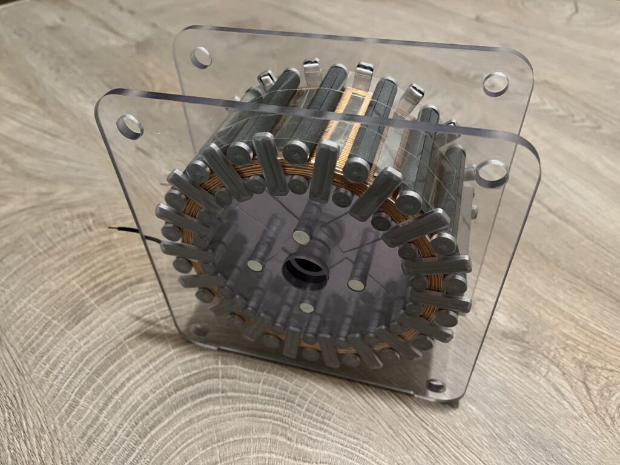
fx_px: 466
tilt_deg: -44.3
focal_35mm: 26
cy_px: 232
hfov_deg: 67.3
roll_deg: +3.2
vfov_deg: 53.1
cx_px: 310
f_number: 1.6
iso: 500
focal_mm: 5.1
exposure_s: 1/42
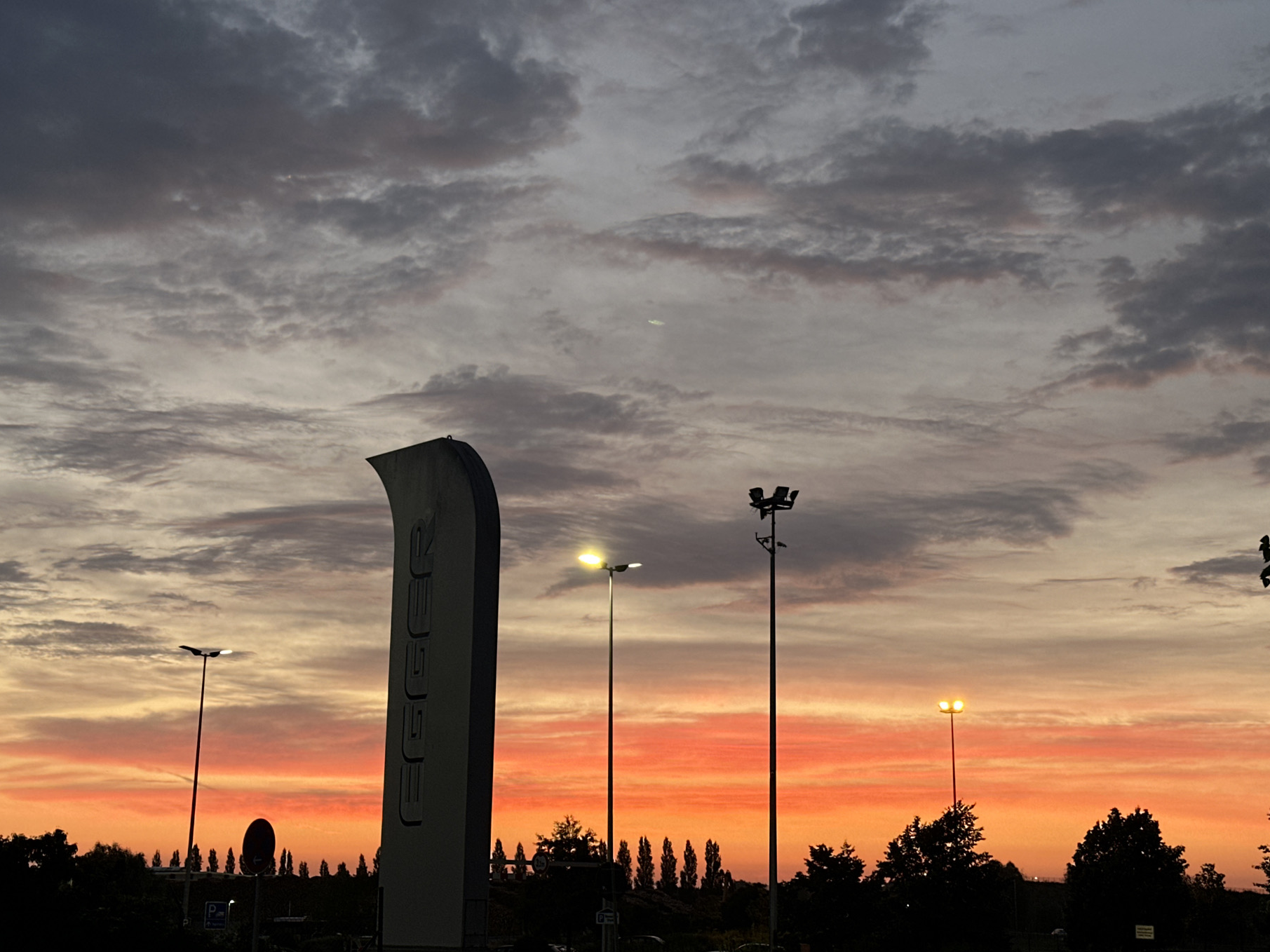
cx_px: 619
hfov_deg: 36.2
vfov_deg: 27.5
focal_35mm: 53
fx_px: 1944
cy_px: 430
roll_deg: -0.8
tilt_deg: +14.1
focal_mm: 6.86
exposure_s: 1/50
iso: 100
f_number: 1.78
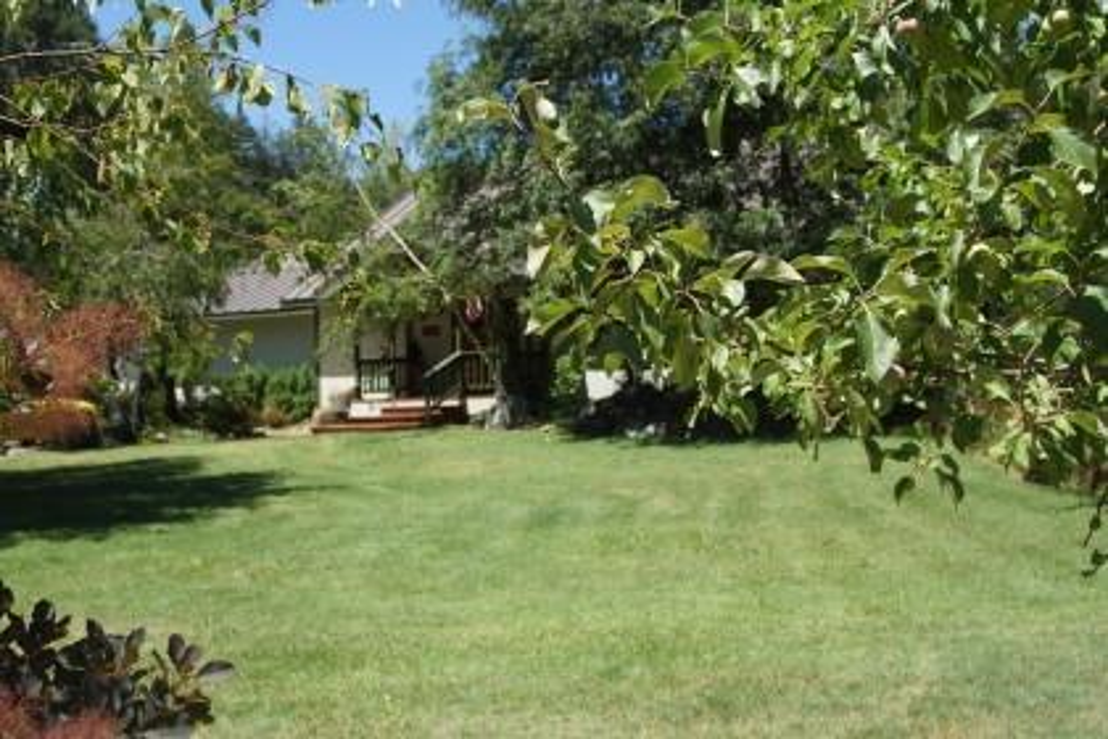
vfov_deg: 31.9
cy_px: 370
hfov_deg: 46.4
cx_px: 554
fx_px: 1293
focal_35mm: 42
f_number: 5.6
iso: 100
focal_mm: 28
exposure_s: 1/320
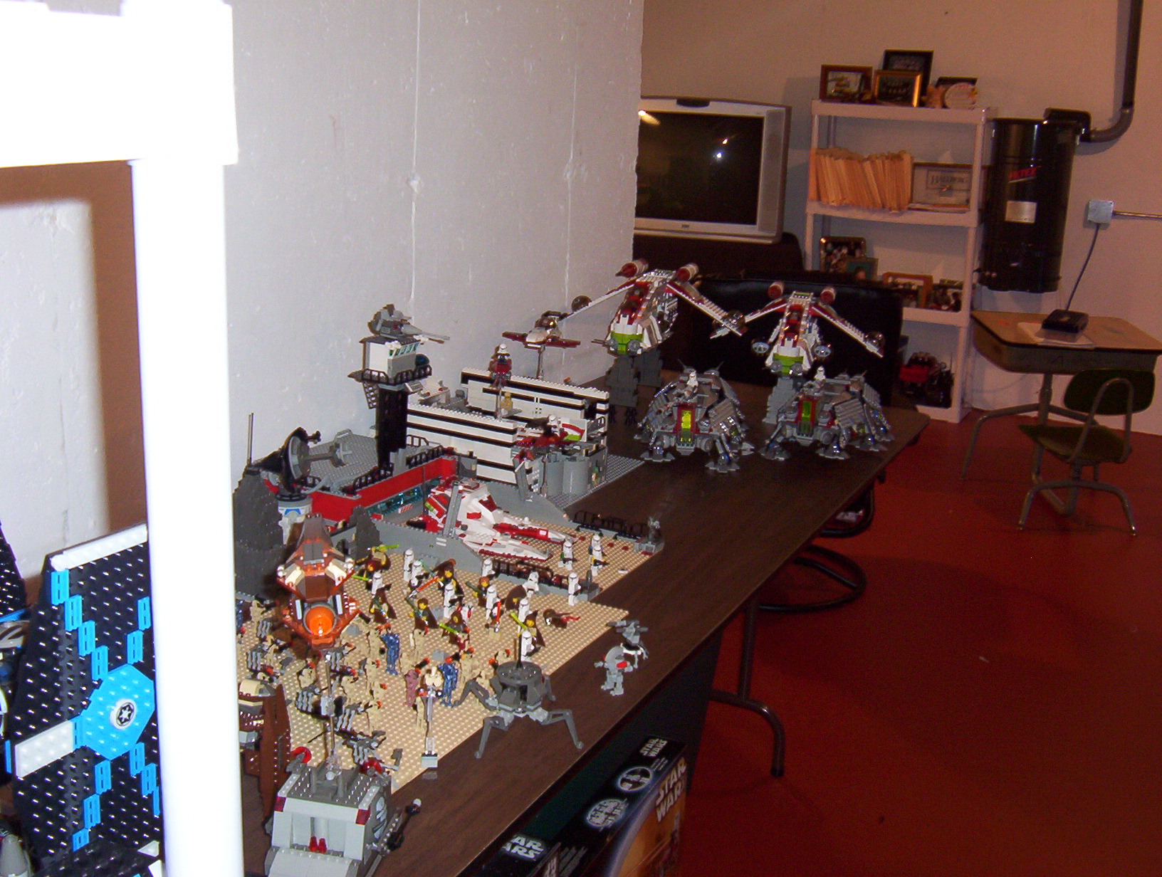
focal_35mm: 36
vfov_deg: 39.8
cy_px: 438
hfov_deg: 51.2
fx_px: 1211
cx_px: 581
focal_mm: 5.54
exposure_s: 1/30
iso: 140
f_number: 2.76
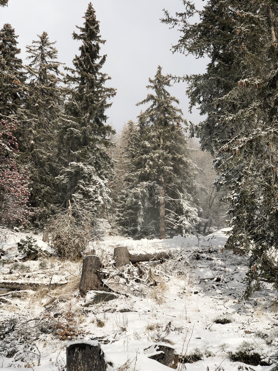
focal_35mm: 52
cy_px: 186
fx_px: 557
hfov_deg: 28.0
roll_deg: +2.1
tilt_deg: +23.8
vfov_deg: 36.8
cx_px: 139
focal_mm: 6
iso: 16
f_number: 2.4
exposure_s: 1/2088
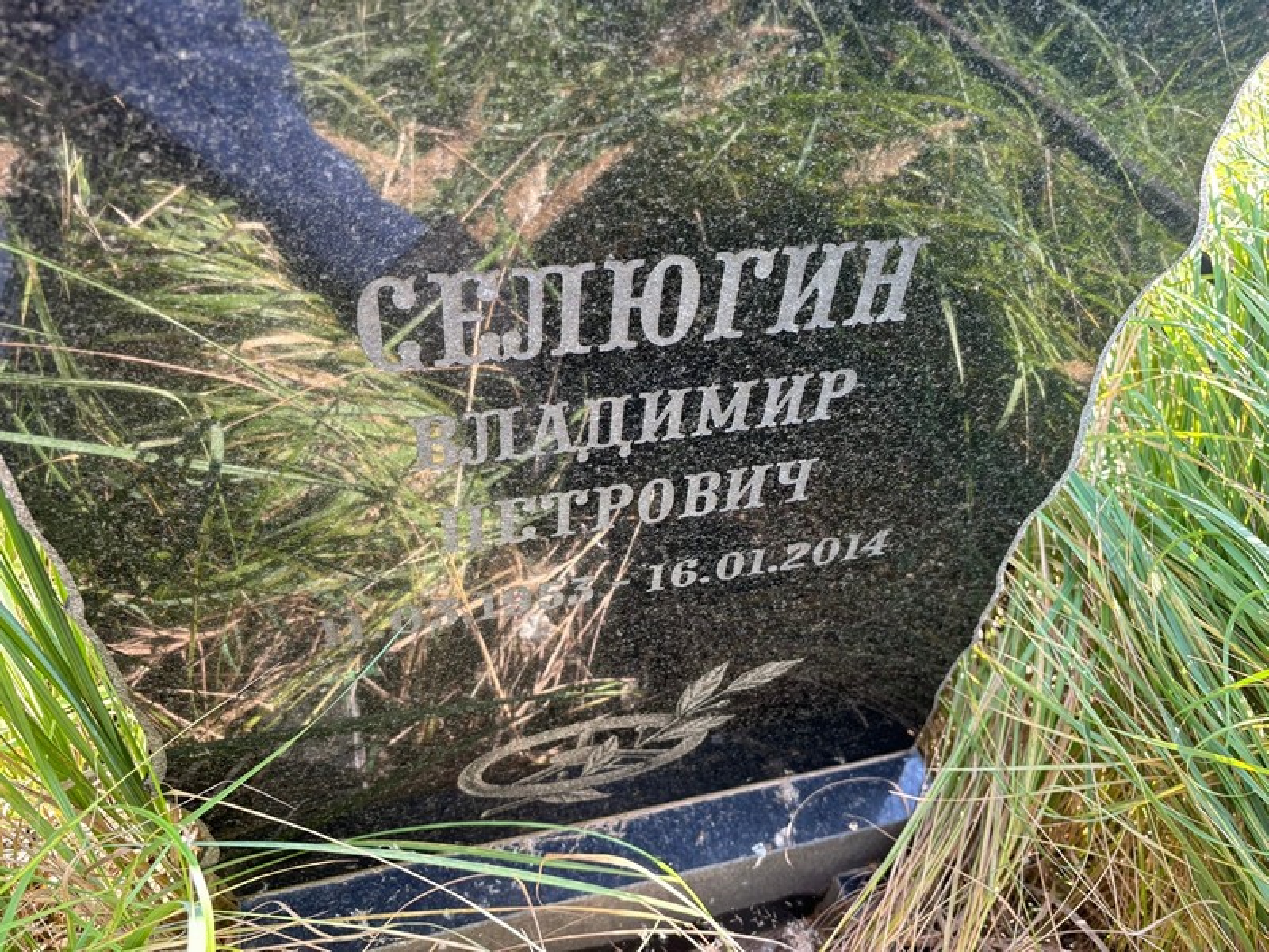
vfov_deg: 53.1
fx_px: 953
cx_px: 634
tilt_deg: -40.3
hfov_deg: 67.3
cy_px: 476
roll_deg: -4.9
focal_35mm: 26
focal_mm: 5.96
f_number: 1.6
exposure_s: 1/121
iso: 40
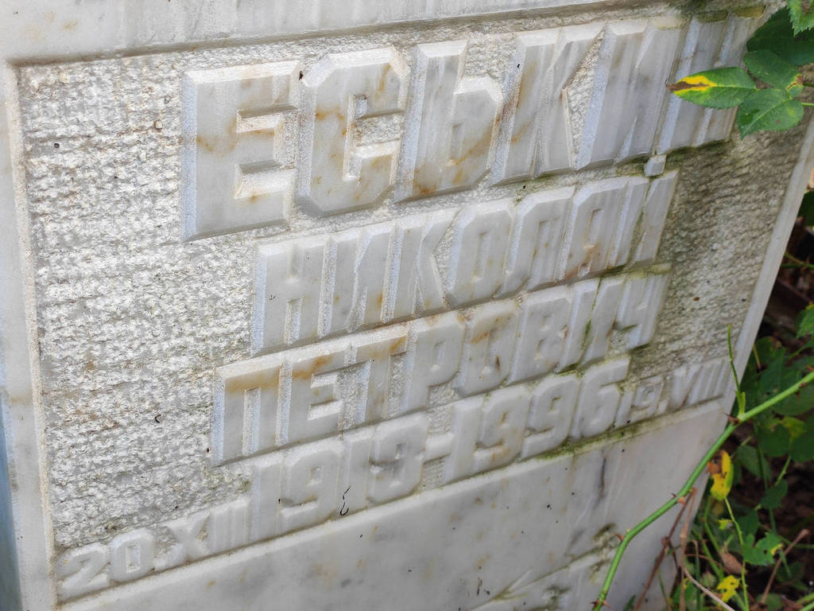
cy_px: 306
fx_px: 588
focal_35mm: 25
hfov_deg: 69.4
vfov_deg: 54.9
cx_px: 407
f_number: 1.79
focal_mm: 4.7
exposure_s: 1/100
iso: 124
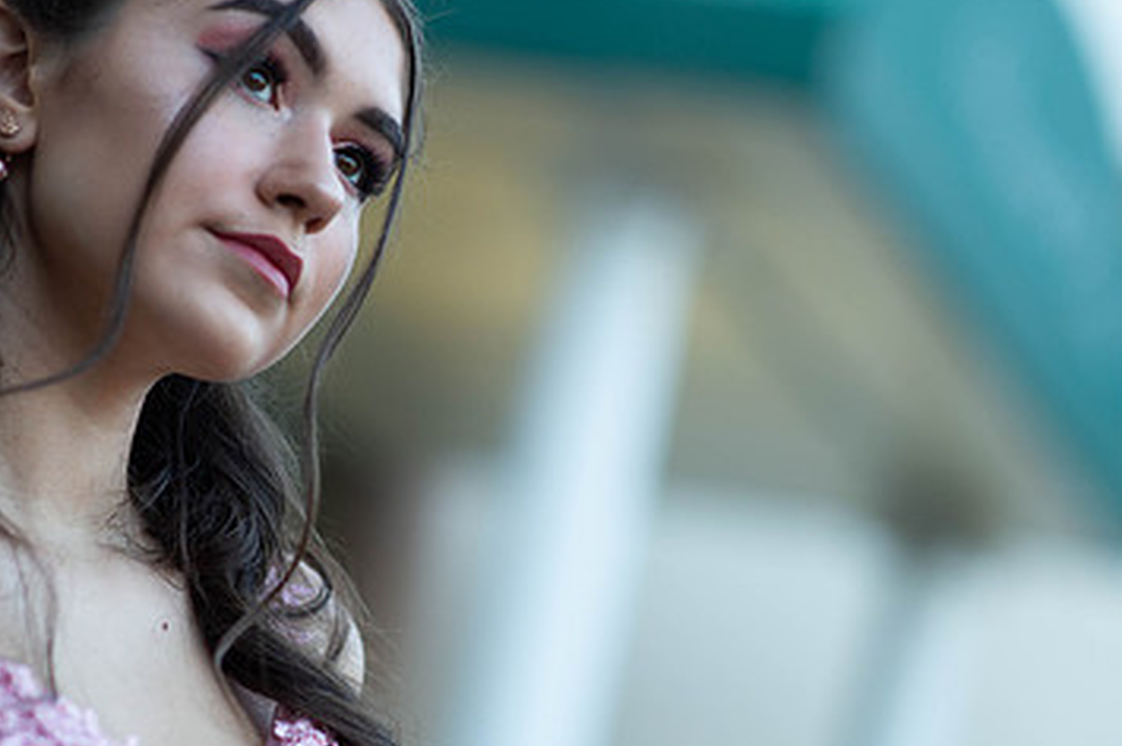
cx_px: 433
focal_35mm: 139
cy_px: 515
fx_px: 4328
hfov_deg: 14.8
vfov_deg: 9.8
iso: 250
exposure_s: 1/640
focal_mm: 85
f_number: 2
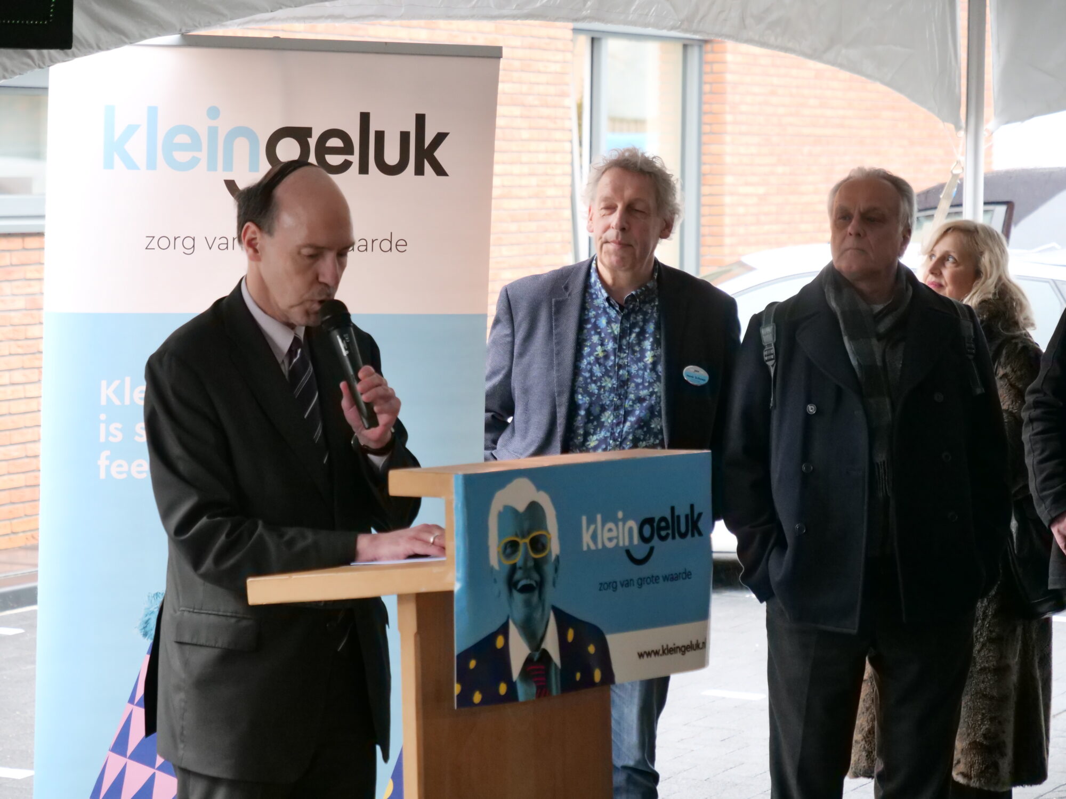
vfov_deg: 12.3
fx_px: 3695
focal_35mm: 120
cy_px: 400
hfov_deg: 16.4
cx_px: 533
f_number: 4
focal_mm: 60
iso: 3200
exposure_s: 1/125
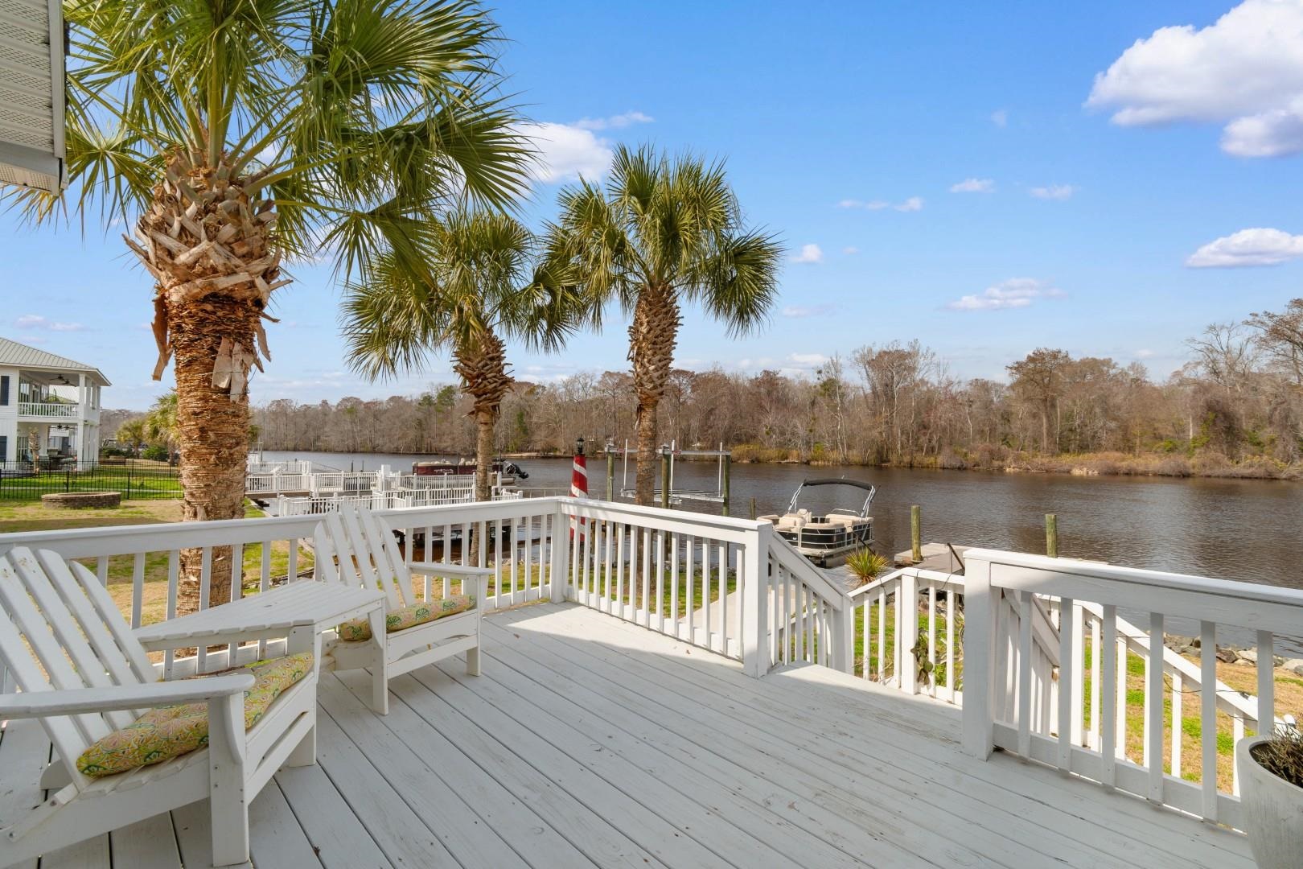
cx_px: 652
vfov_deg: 77.3
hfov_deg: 100.4
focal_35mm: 15
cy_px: 434
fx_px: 543
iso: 100
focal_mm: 10
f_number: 10
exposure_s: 1/400
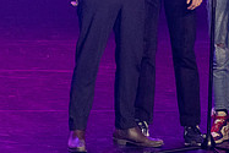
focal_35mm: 326
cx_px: -58
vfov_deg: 4.2
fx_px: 2075
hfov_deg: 6.3
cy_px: -29
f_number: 4
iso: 1600
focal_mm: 70
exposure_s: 1/100
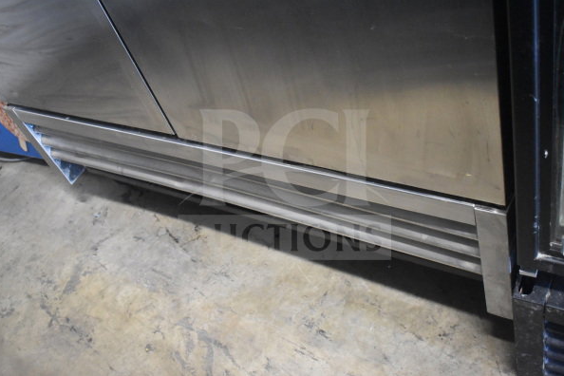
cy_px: 185
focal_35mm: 37
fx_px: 580
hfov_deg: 51.9
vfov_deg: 35.9
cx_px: 284
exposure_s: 1/60
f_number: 4
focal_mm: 24
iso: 6400
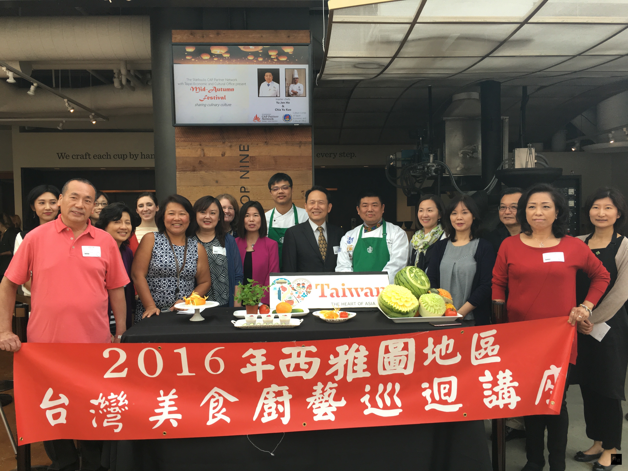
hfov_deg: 61.7
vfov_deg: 48.2
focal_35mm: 29
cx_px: 314
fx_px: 526
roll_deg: +0.3
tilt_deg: -2.5
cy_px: 236
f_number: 2.2
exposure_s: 1/120
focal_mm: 4.15
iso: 40
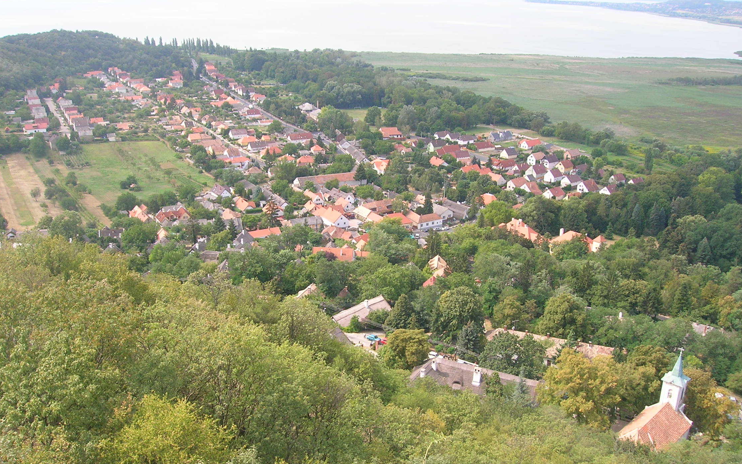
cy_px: 258
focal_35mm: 37
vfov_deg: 34.4
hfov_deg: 52.7
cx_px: 367
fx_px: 748
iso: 50
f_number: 4.9
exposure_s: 1/149
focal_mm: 5.7
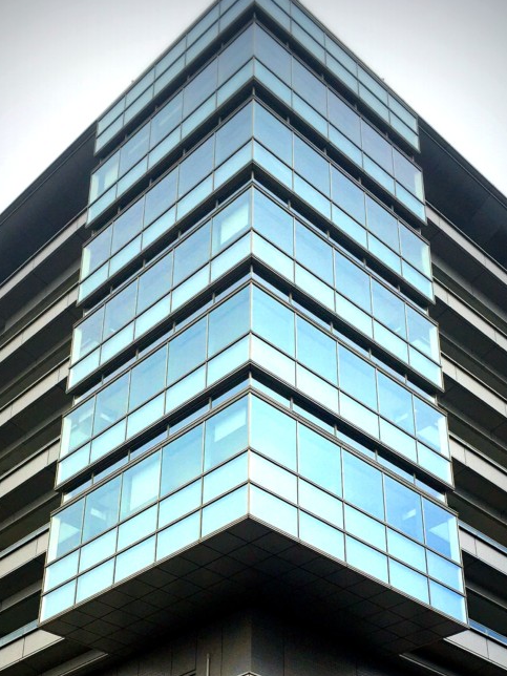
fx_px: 1055
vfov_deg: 34.7
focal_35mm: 54
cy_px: 519
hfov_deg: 27.0
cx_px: 248
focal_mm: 4.15
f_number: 2.2
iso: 25
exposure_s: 1/1350
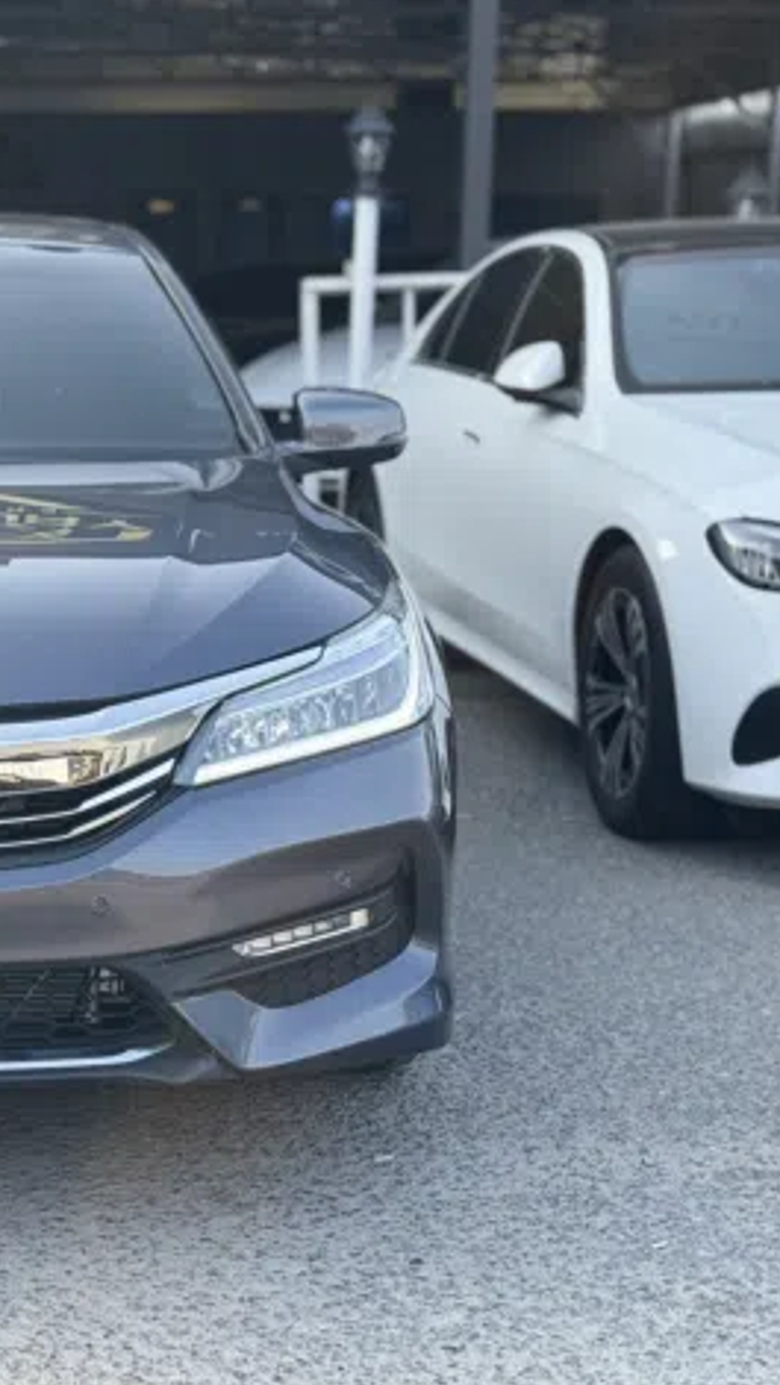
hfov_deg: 16.3
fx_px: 2610
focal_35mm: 71
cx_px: -144
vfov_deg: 29.7
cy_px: 694
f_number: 1.78
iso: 64
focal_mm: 6.76
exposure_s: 1/765
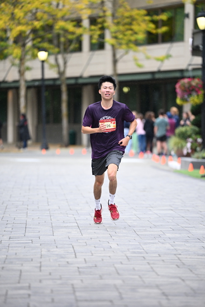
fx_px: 1707
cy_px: 154
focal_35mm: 200
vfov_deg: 10.3
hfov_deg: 6.9
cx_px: 102
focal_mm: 200
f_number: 2.8
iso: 1250
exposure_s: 1/1600
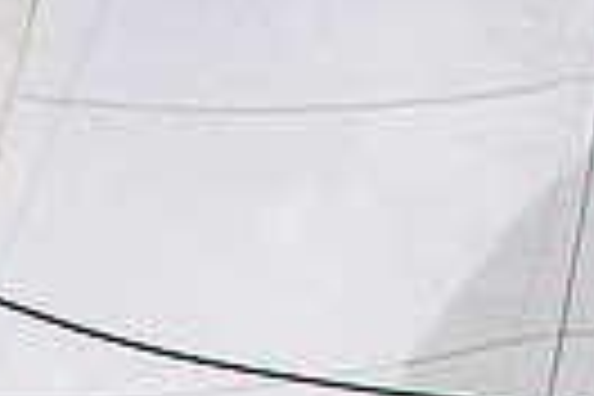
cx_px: -621
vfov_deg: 8.0
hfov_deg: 11.3
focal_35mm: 164
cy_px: 754
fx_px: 2706
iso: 250
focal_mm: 24
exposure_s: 1/3200
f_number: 5
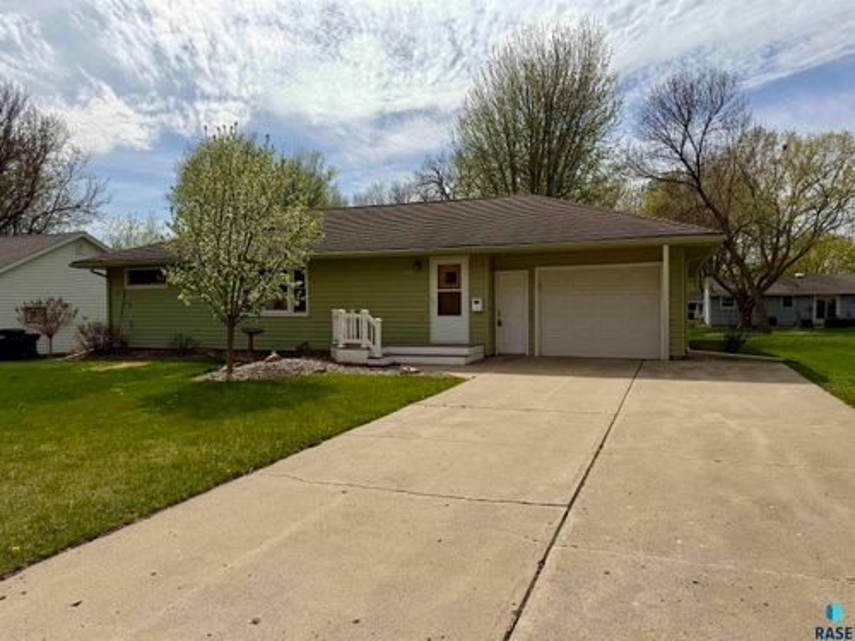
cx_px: 428
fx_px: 593
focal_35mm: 24
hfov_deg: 71.6
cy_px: 320
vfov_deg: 56.8
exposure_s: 1/10309
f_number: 1.78
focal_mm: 6.76
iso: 80
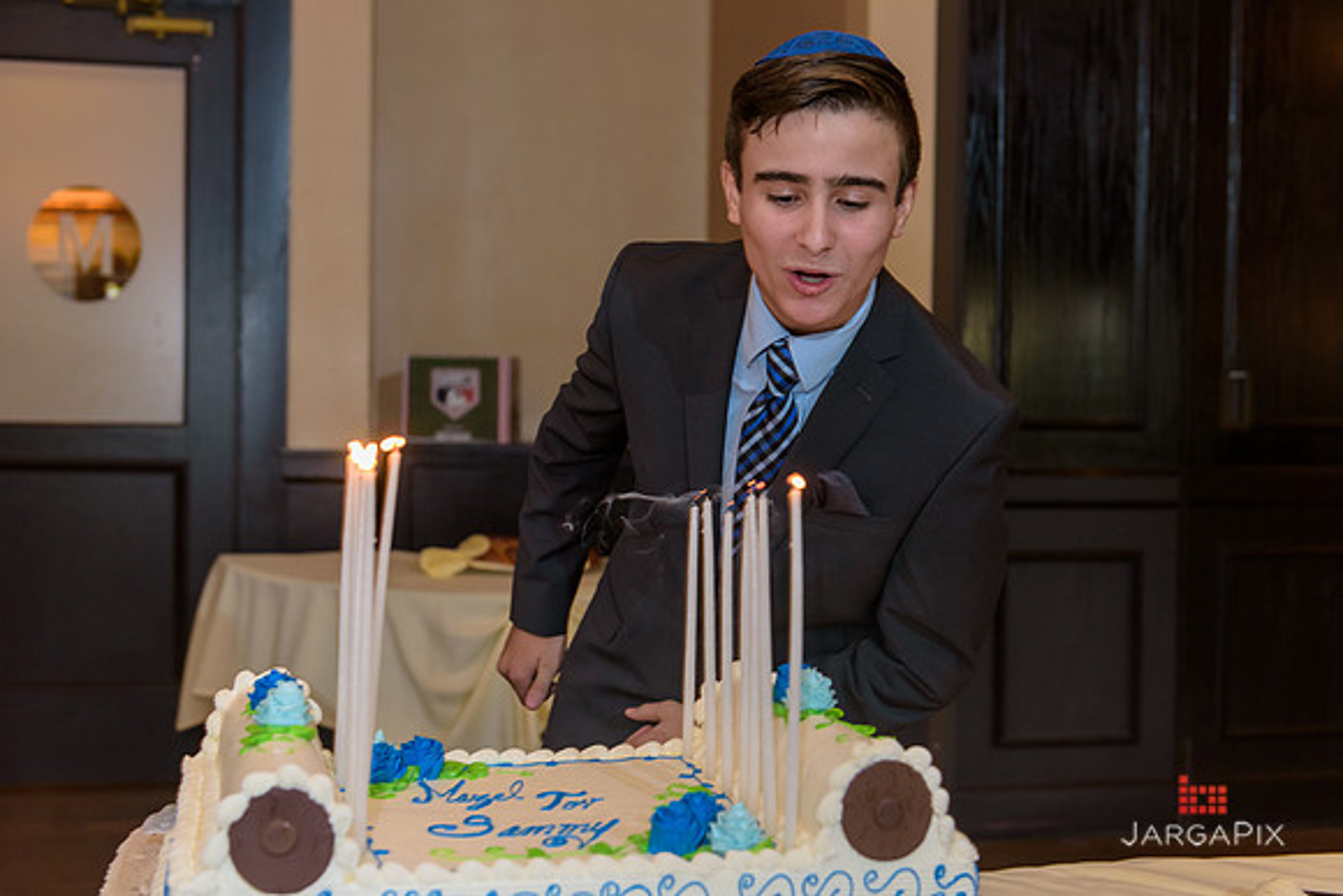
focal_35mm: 48
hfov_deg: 41.1
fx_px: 1791
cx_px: 672
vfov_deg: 28.1
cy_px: 448
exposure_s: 1/125
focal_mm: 48
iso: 1250
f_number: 3.2
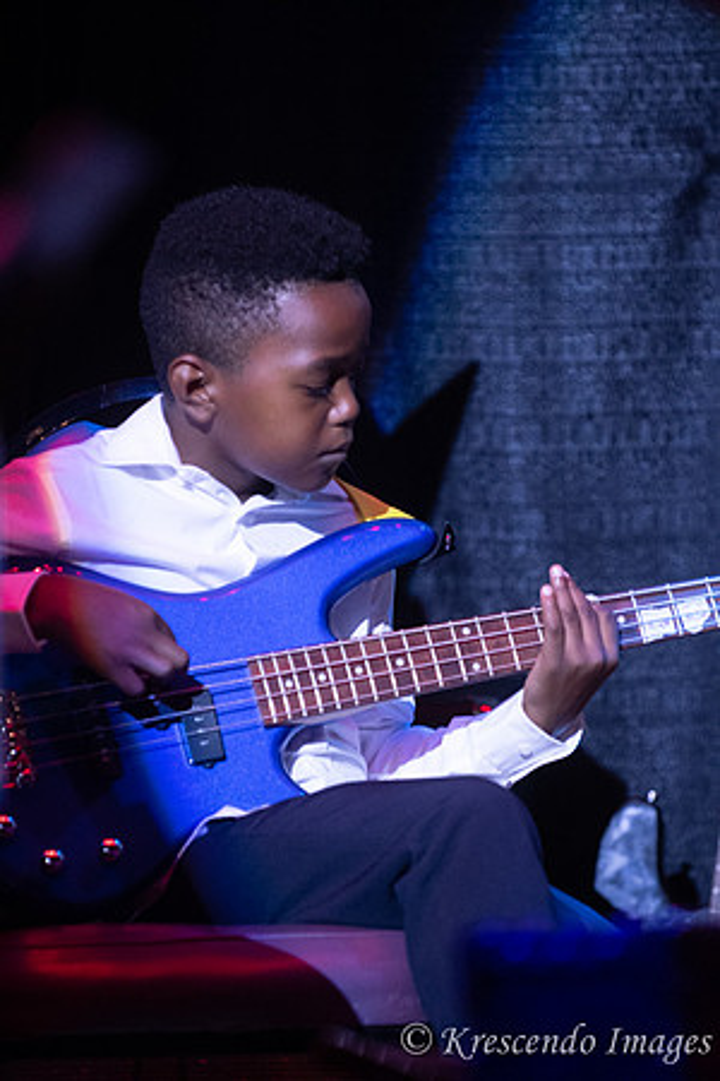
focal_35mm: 255
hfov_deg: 5.4
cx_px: 360
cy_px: 540
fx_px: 7649
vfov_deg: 8.1
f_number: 2.8
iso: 3200
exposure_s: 1/160
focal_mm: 170
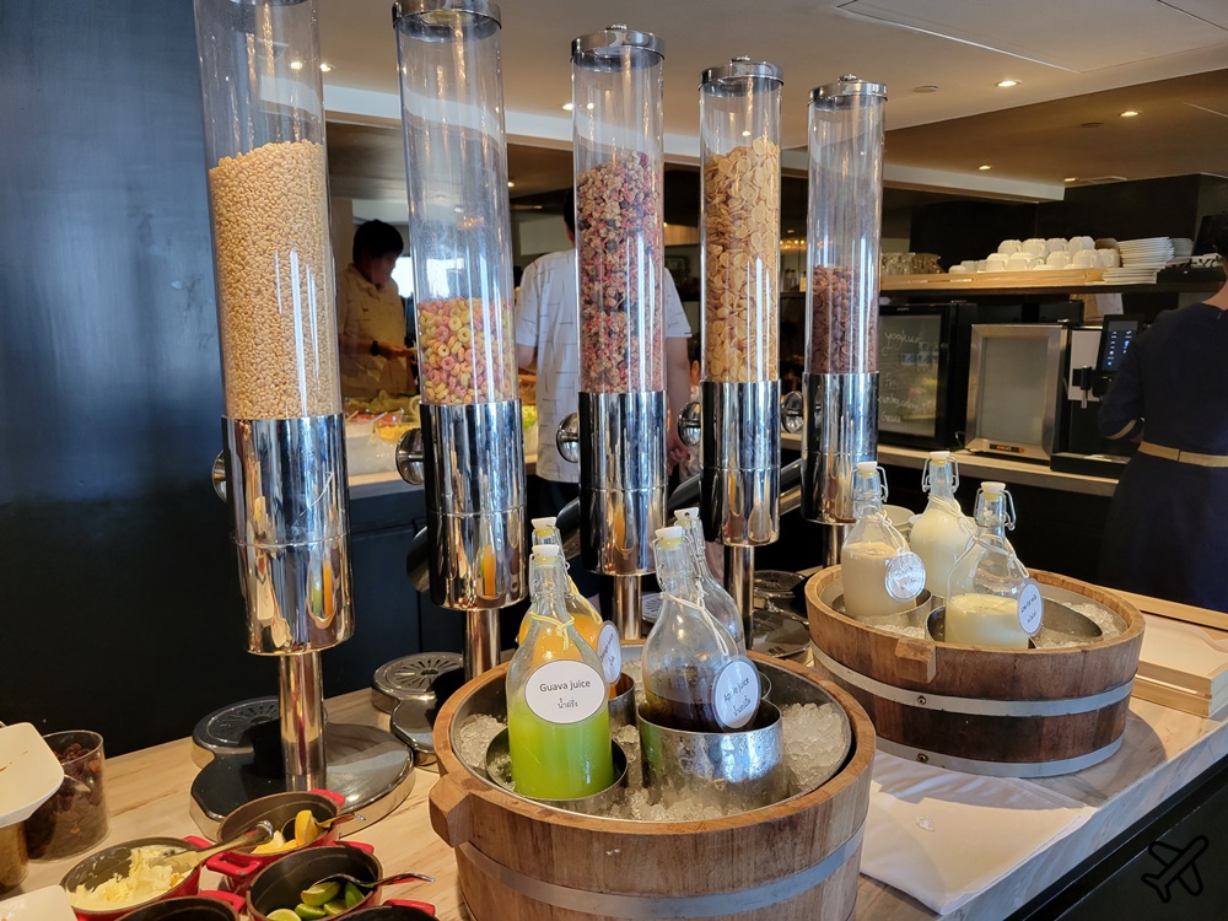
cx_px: 614
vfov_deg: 53.1
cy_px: 460
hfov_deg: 67.3
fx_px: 922
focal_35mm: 26
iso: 250
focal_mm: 5.4
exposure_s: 1/100
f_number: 1.8
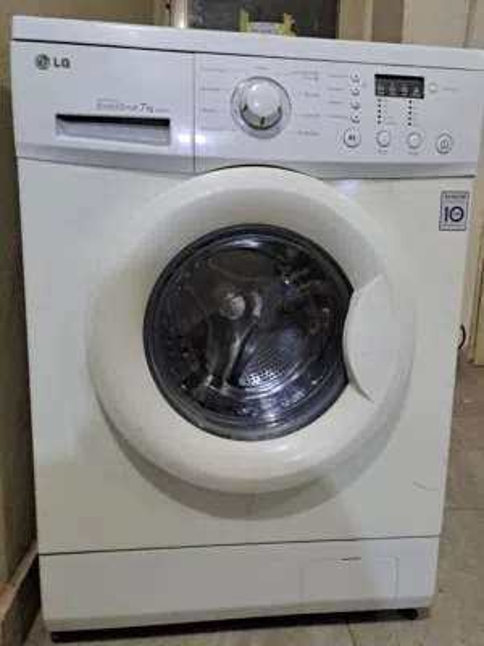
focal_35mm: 25
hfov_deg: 54.9
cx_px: 242
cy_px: 323
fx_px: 466
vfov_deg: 69.4
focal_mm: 4.65
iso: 400
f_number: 1.8
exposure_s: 1/25
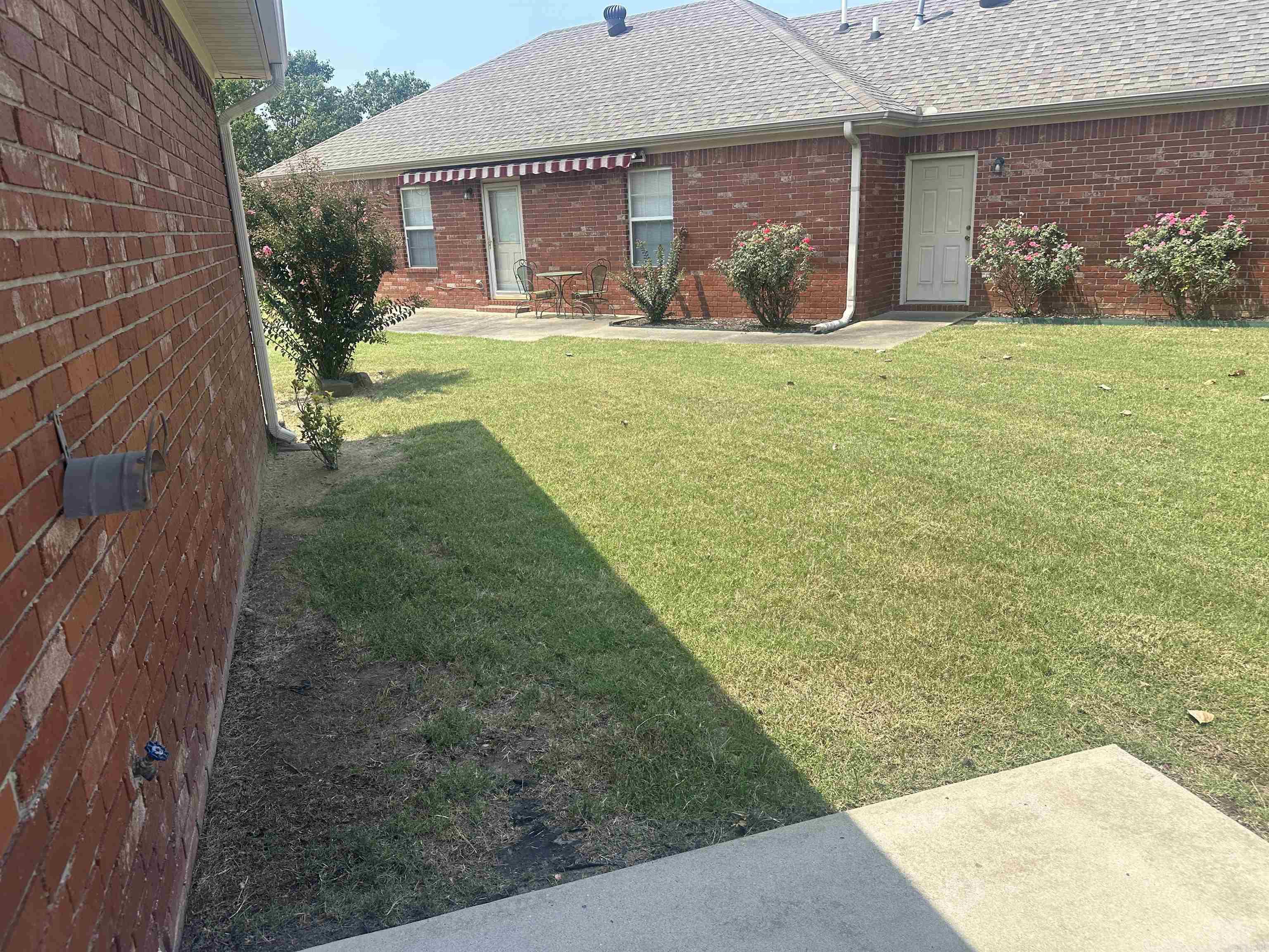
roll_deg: +2.6
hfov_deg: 71.6
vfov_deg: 56.8
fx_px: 880
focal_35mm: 24
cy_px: 476
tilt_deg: -16.0
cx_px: 634
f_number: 1.78
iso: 80
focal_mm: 6.86
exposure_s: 1/2469
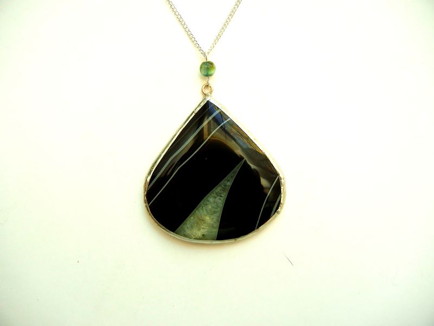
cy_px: 163
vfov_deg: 46.8
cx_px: 217
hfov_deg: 60.0
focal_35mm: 30
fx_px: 376
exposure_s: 1/30
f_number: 3.5
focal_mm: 5.4
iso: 213
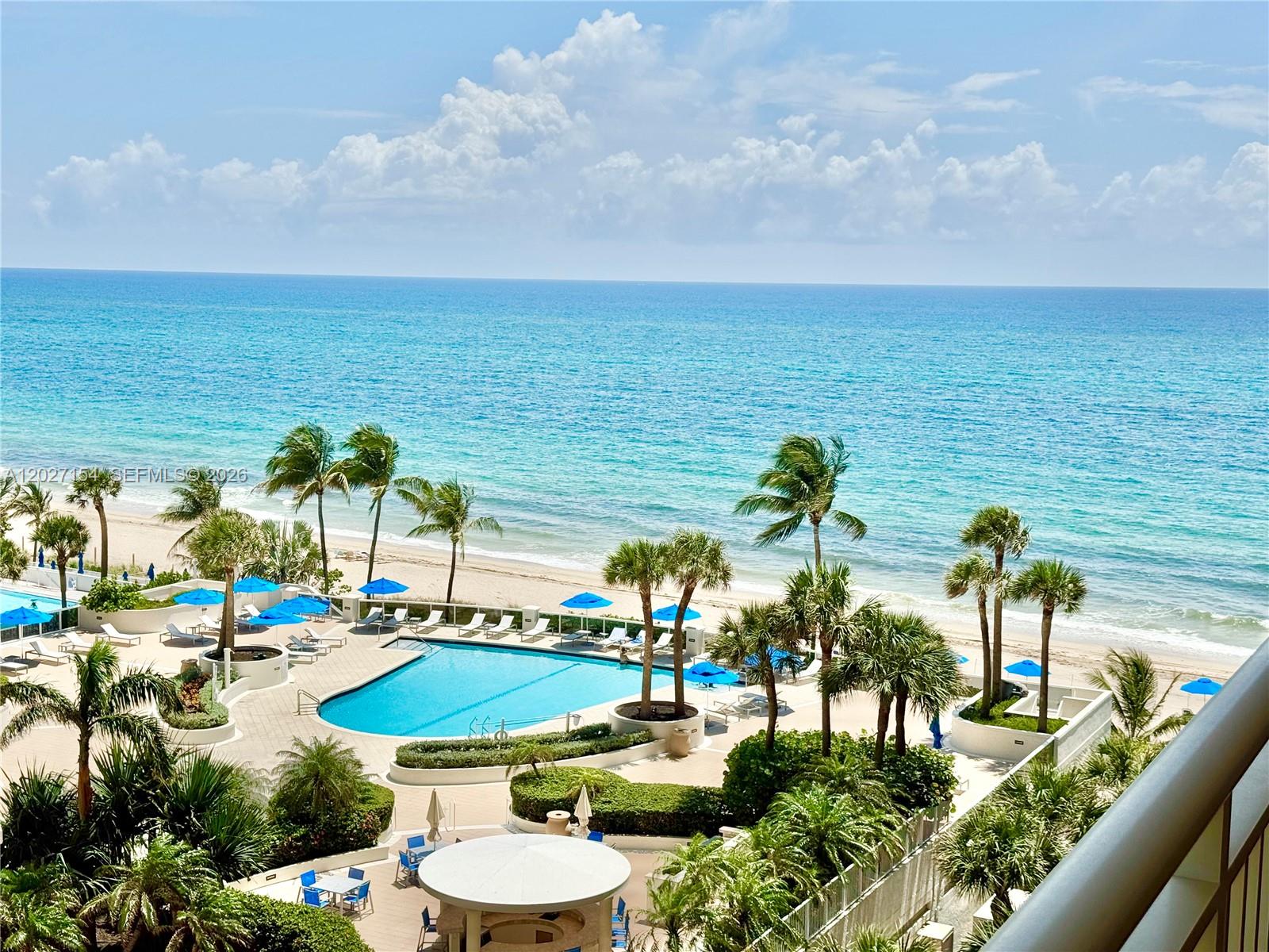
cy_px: 476
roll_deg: -1.1
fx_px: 1760
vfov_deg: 30.3
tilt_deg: -7.0
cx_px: 634
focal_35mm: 48
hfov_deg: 39.7
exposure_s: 1/9009
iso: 64
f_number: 1.78
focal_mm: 6.76
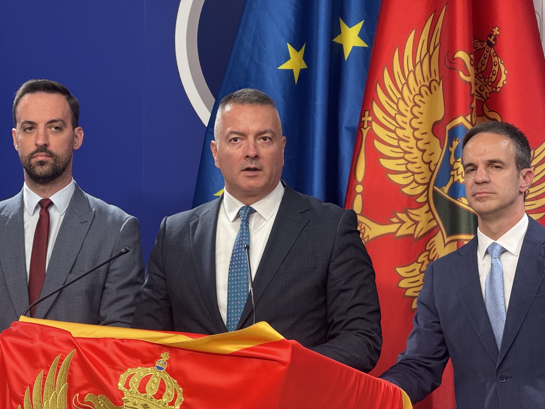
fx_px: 1889
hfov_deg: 16.4
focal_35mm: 120
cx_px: 272
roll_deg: +0.6
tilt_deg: +3.7
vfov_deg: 12.3
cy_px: 204
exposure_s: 1/104
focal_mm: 15.66
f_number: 2.8
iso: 160
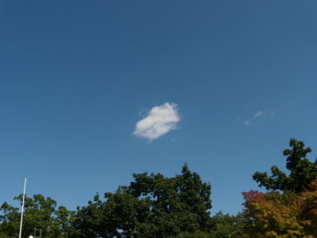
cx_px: 158
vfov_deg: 39.7
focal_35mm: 36
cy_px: 119
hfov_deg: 51.4
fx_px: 330
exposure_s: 1/250
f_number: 8.5
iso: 80
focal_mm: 6.4
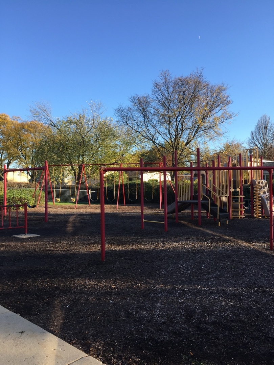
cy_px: 182
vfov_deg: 61.7
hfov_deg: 48.2
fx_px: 306
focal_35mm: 29
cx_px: 137
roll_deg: +0.2
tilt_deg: +3.4
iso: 32
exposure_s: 1/565
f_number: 2.2
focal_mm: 4.15
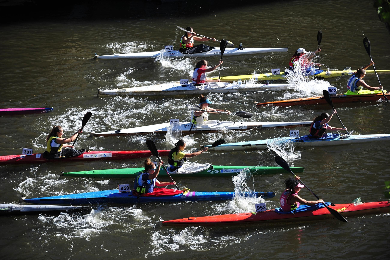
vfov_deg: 11.4
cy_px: 130
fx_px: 1299
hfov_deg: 17.1
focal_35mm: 120
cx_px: 195
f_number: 4
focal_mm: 120
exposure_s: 1/800
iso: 160
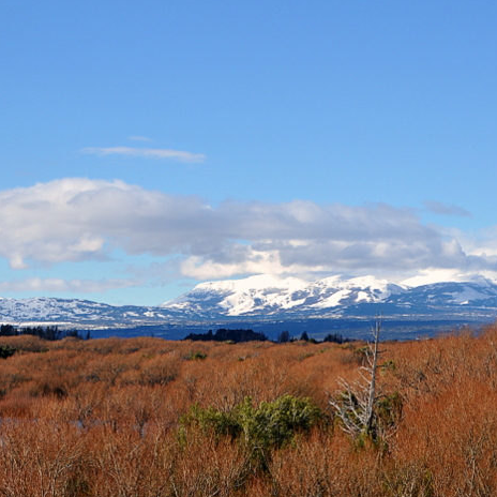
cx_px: 221
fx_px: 1961
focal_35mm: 121
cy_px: 239
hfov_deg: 14.4
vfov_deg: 14.4
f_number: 11
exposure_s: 1/500
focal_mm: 55
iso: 200
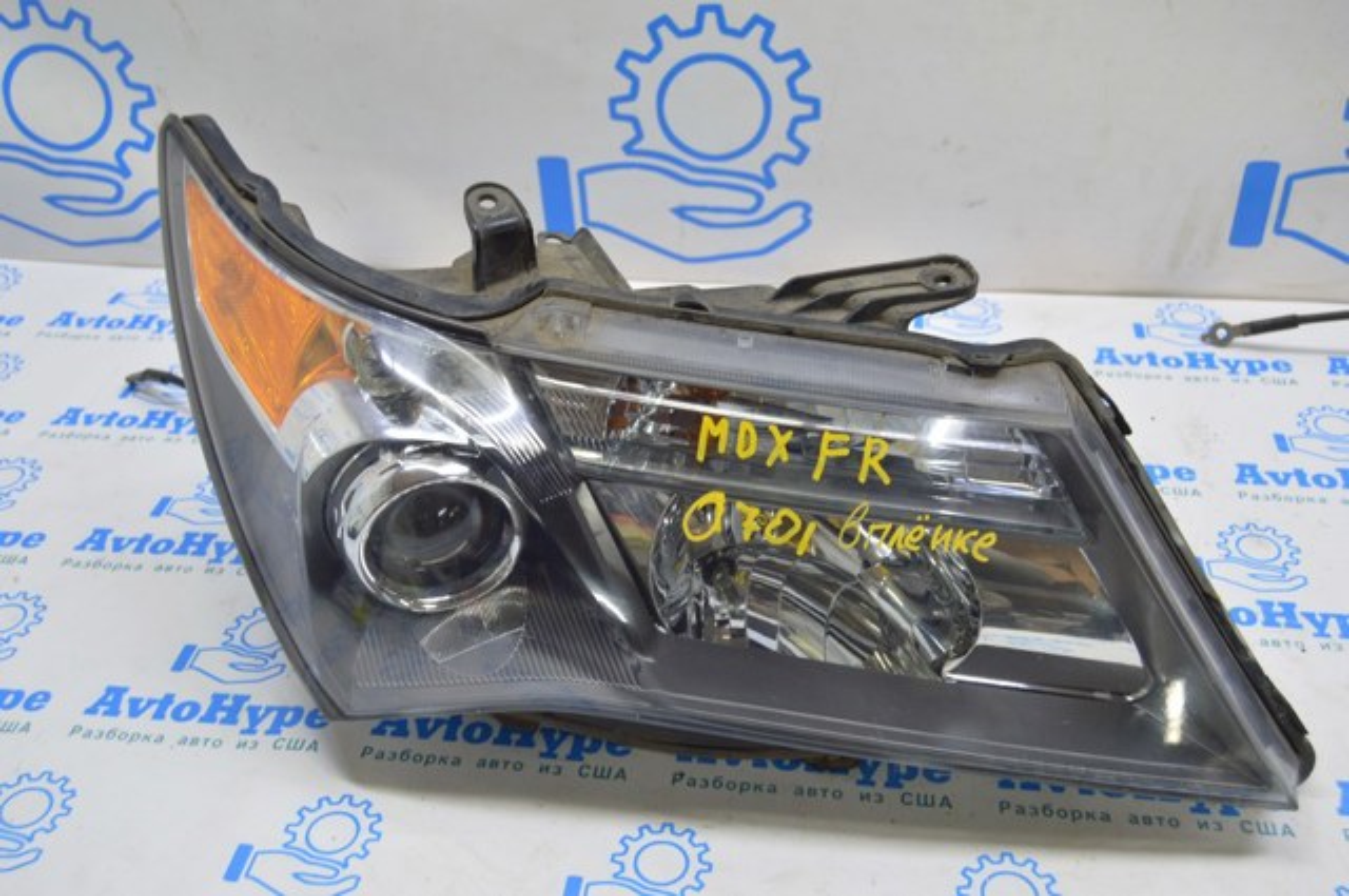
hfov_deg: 53.2
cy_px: 448
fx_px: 1347
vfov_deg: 36.8
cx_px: 674
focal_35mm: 36
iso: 400
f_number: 5.6
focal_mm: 24
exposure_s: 1/20
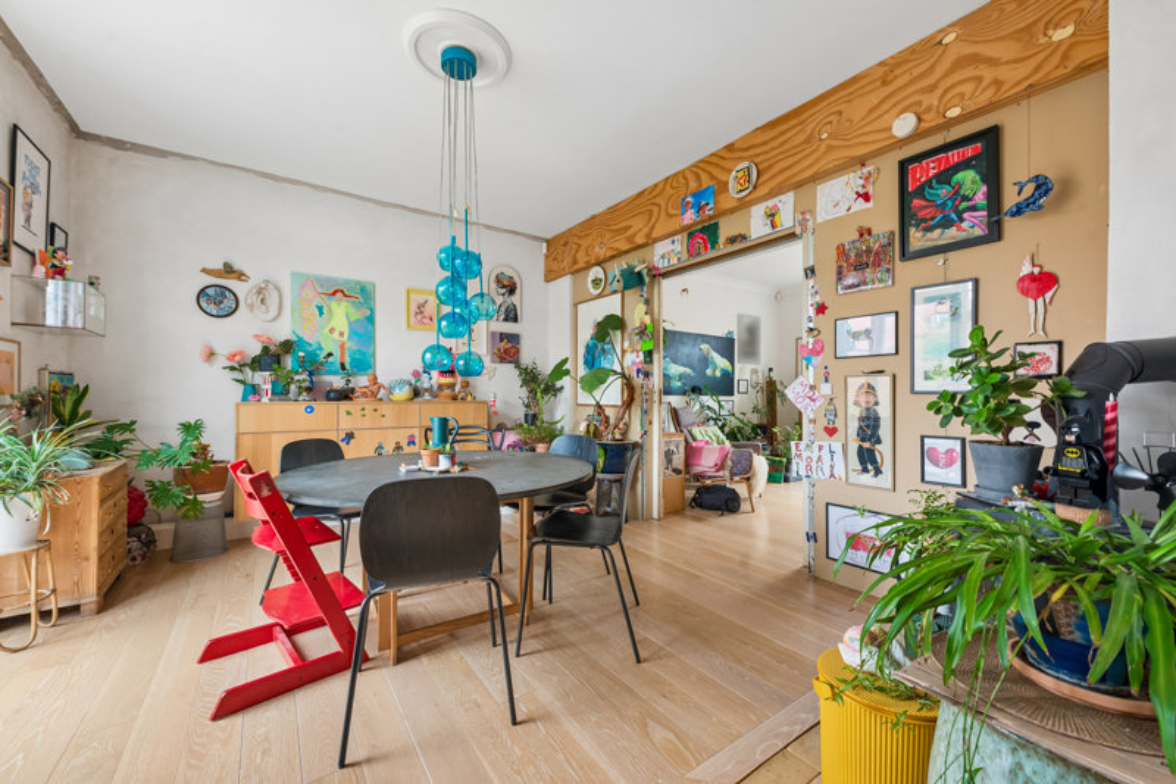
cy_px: 392
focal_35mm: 14
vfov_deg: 81.2
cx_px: 588
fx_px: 457
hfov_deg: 104.3
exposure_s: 1/6
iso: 320
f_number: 9
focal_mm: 14
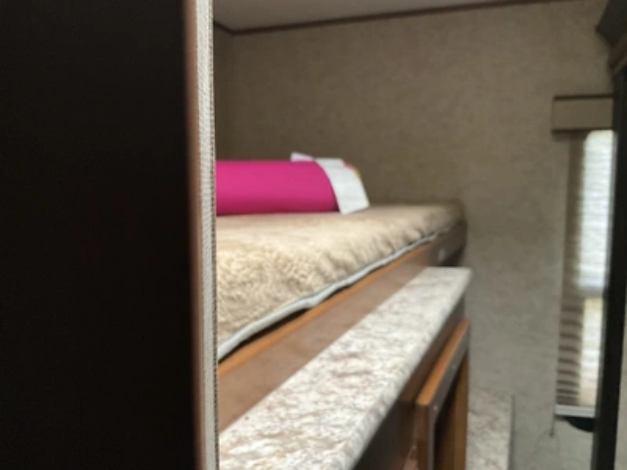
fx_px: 525
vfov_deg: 48.2
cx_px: 314
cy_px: 235
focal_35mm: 29
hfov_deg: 61.7
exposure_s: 1/60
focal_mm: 3
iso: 250
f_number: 1.8
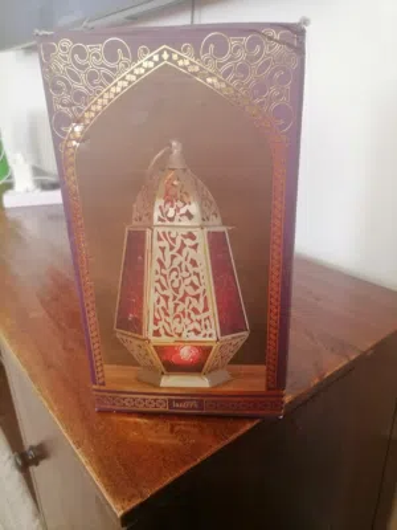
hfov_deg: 53.1
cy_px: 265
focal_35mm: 26
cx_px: 198
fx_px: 398
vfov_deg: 67.3
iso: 320
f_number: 1.8
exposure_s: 1/33.3
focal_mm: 5.4
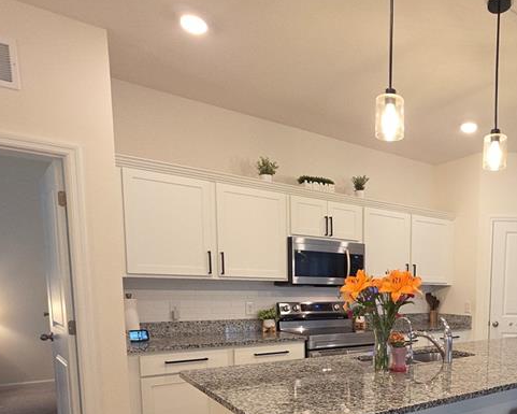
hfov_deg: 59.1
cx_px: 413
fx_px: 413
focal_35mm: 27
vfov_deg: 49.6
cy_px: 339
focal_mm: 2.2
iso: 125
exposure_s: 1/60
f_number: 1.9
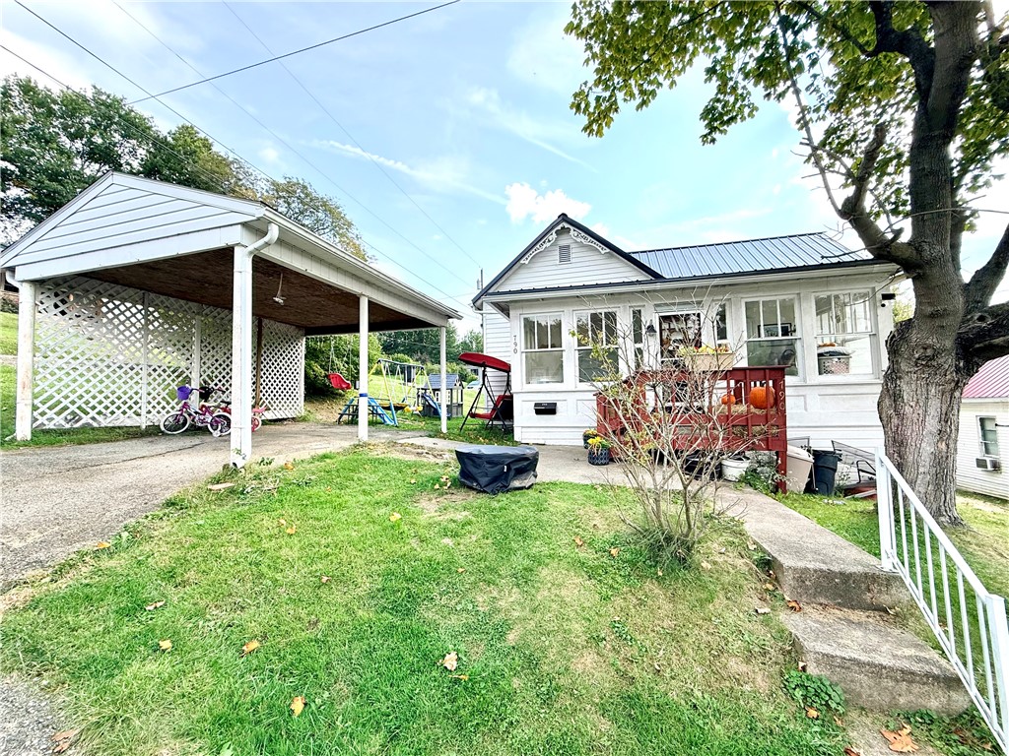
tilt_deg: +4.4
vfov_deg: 85.7
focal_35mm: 14
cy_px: 378
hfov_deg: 102.1
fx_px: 408
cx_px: 504
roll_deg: +1.1
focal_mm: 2.22
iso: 64
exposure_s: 1/830
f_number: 2.2
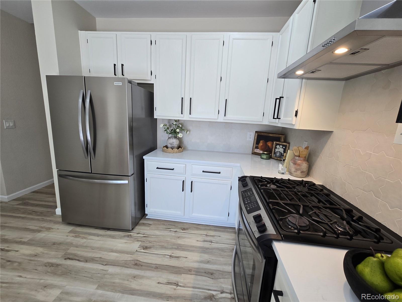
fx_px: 151
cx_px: 201
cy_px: 151
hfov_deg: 106.2
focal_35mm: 13
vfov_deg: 89.9
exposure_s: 1/60
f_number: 2.2
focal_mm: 2.2
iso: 50
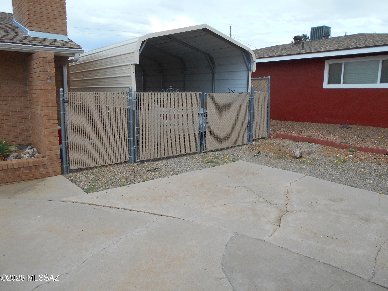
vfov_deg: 53.1
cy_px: 146
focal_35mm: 26
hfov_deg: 67.3
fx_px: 291
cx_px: 194
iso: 80
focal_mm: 4.6
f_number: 3.2
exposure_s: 1/640
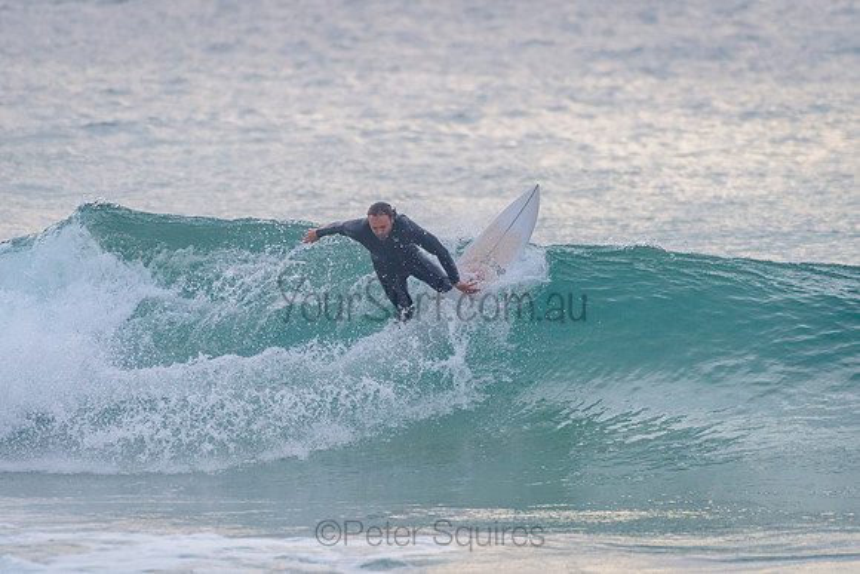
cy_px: 282
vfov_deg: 2.2
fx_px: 14650
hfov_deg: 3.4
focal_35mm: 613
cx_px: 417
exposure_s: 1/1250
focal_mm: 500
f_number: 5.6
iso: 500
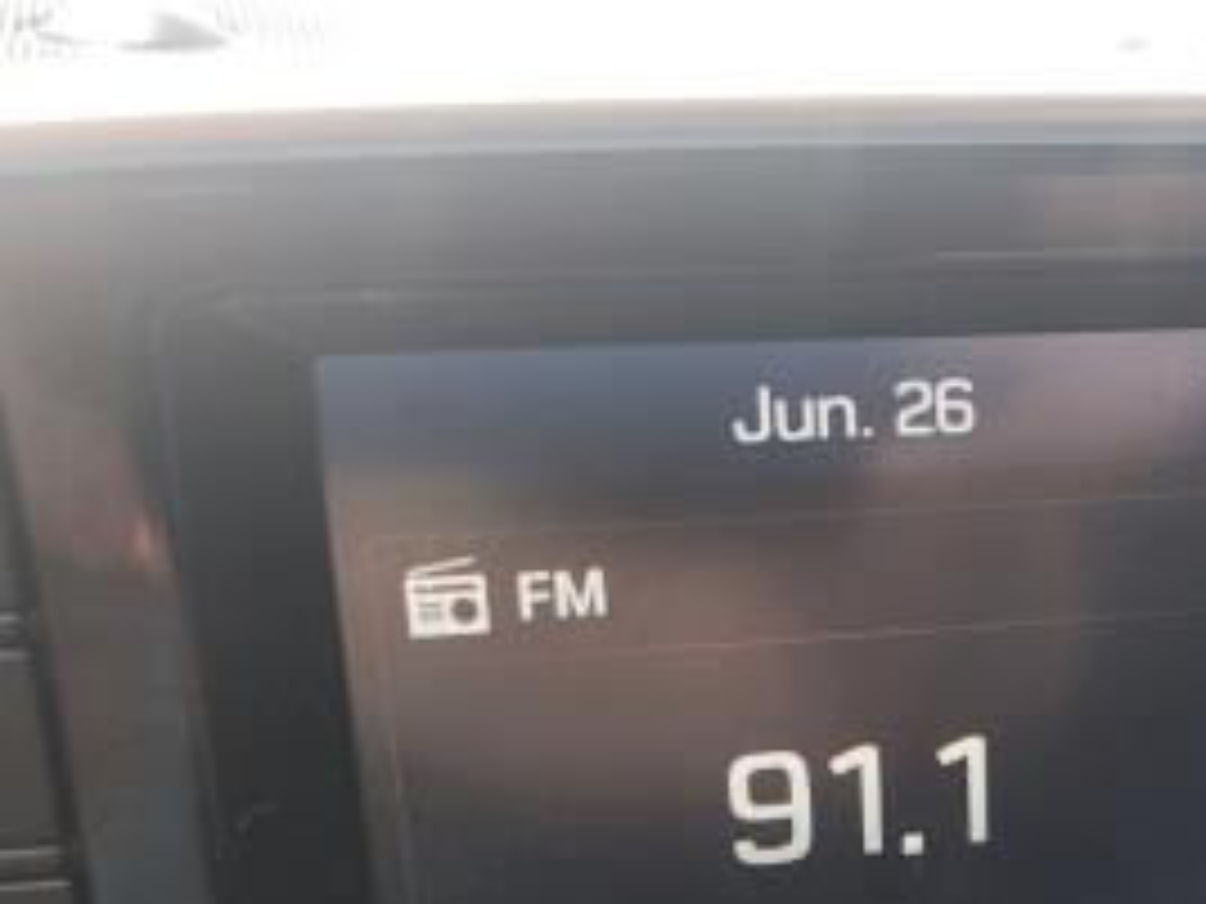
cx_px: 1116
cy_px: 1003
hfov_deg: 29.7
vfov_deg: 22.3
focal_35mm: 62
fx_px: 2160
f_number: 1.8
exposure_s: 1/185
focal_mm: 5.4
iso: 40
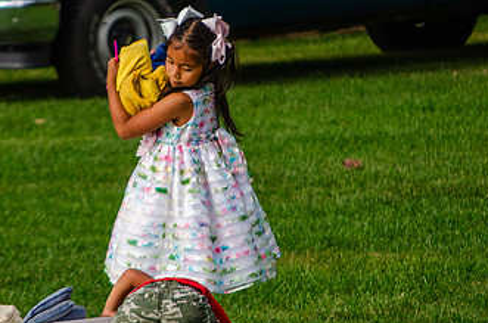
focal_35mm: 526
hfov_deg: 3.9
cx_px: 203
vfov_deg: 2.6
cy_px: 81
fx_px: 7113
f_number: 5.6
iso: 200
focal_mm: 200
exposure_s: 1/500
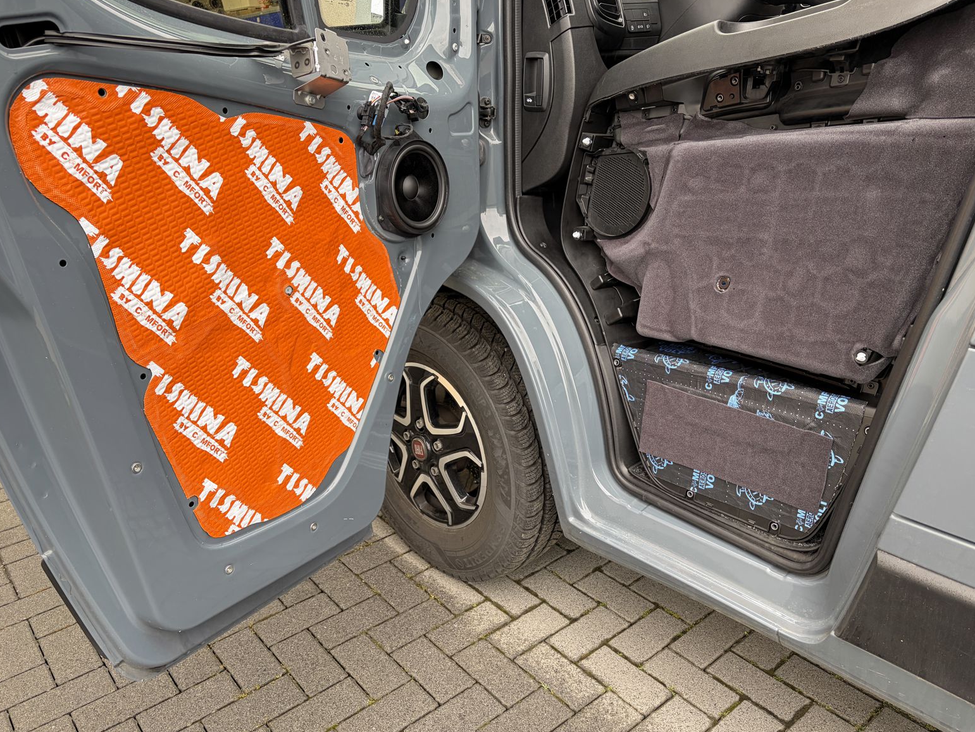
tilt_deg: -21.1
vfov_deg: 51.4
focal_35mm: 27
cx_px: 480
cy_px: 363
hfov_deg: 65.3
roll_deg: +2.5
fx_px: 761
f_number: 1.6
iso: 125
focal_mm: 5.96
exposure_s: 1/122
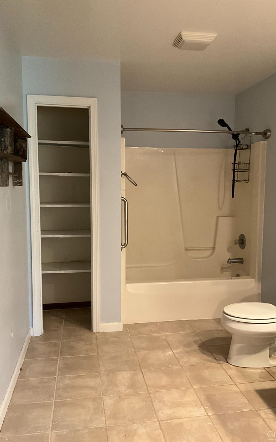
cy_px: 222
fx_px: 373
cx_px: 146
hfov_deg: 40.6
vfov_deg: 61.2
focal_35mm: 31
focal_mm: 3
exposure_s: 1/40
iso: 250
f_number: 1.8
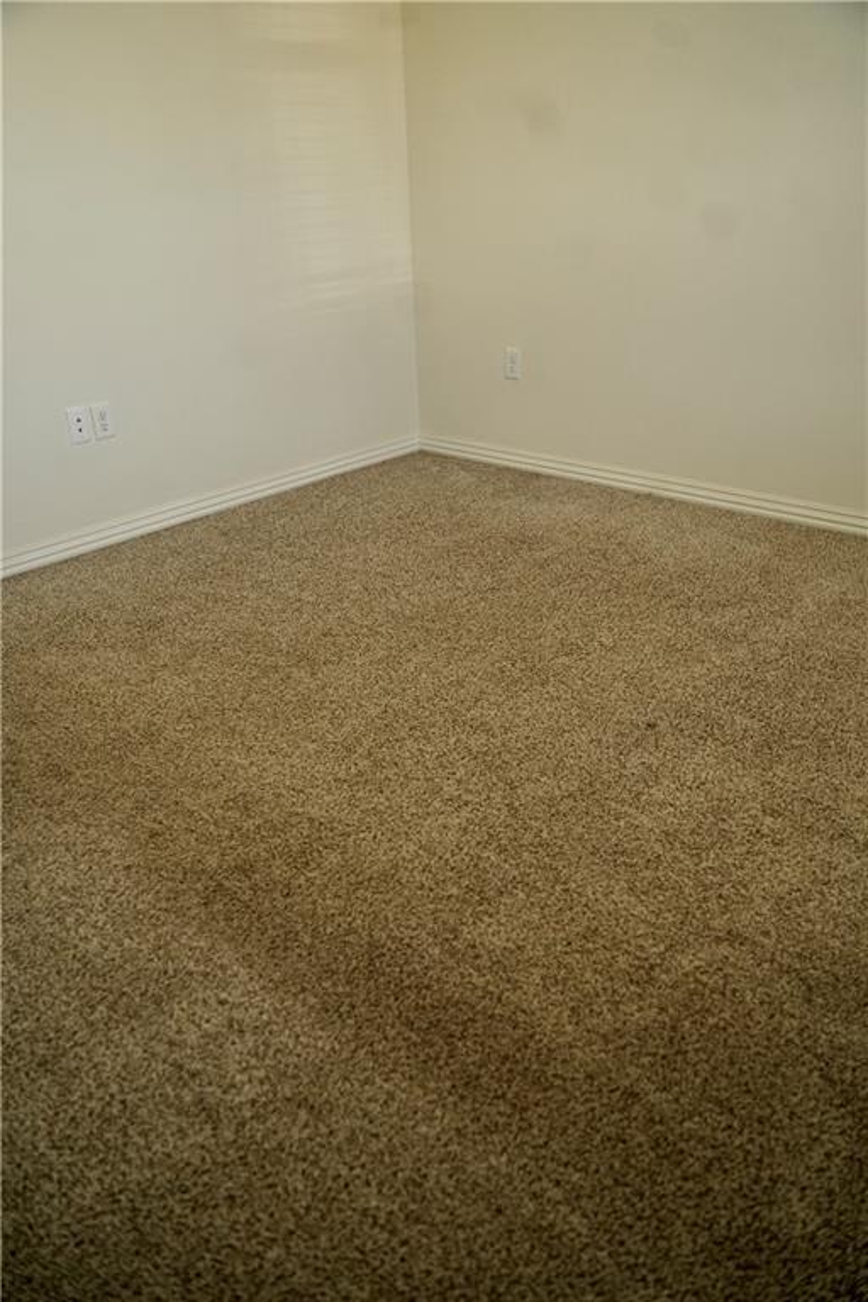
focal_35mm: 28
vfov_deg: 65.5
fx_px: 1013
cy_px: 651
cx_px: 434
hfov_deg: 46.4
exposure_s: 1/125
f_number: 2.8
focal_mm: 28
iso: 1000
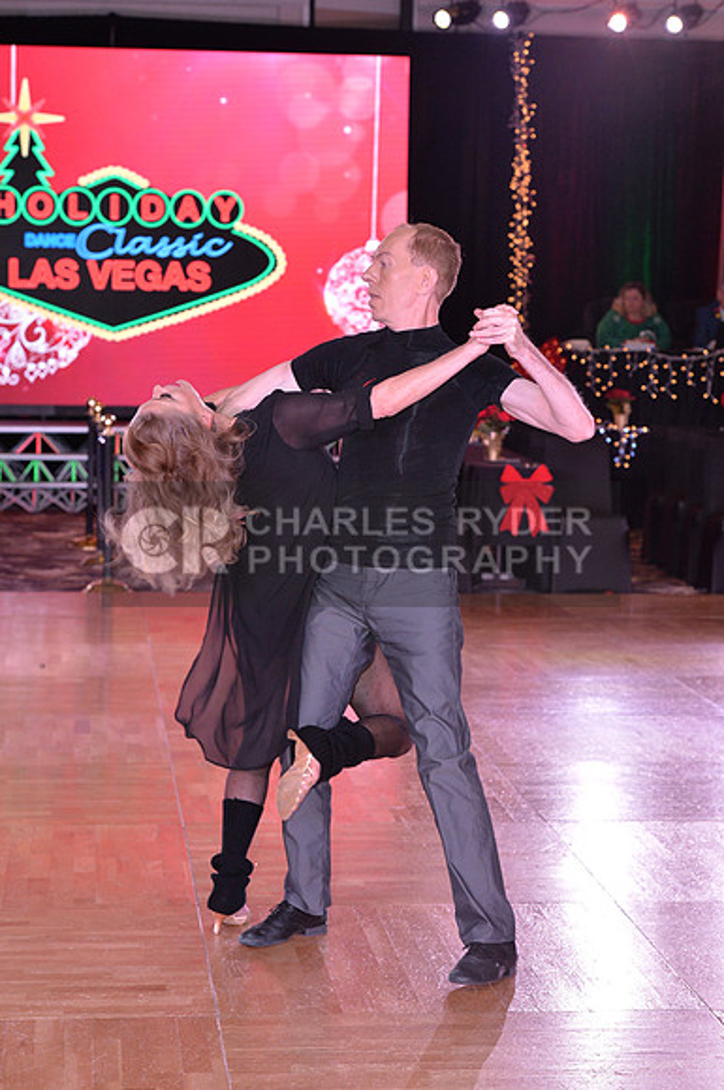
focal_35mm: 92
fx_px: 2783
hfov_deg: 14.8
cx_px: 362
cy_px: 545
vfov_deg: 22.2
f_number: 6.3
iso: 2000
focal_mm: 92
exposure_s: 1/250
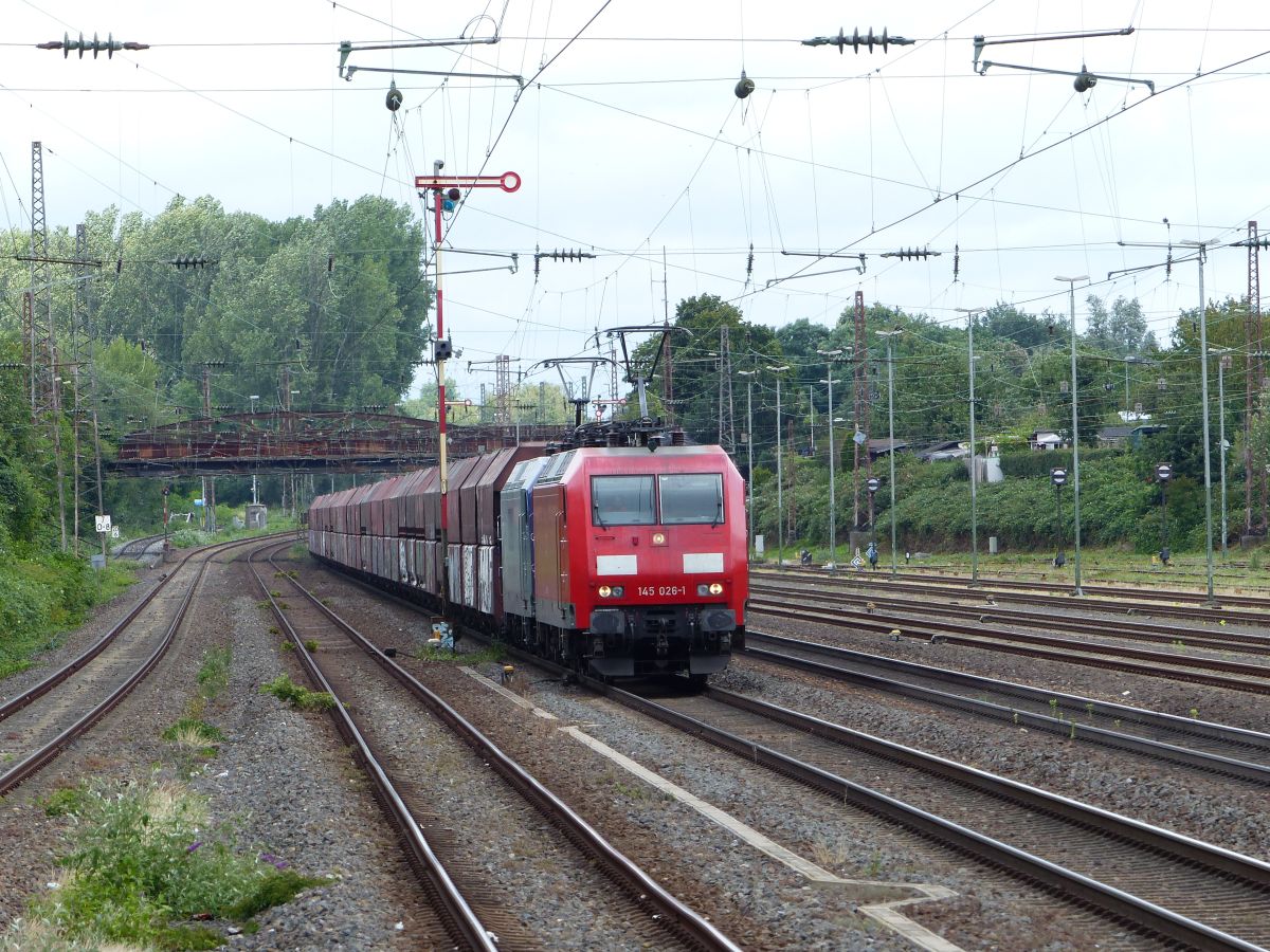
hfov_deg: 7.7
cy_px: 476
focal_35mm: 258
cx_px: 635
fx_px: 9466
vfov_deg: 5.8
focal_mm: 46.5
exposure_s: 1/320
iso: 100
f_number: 4
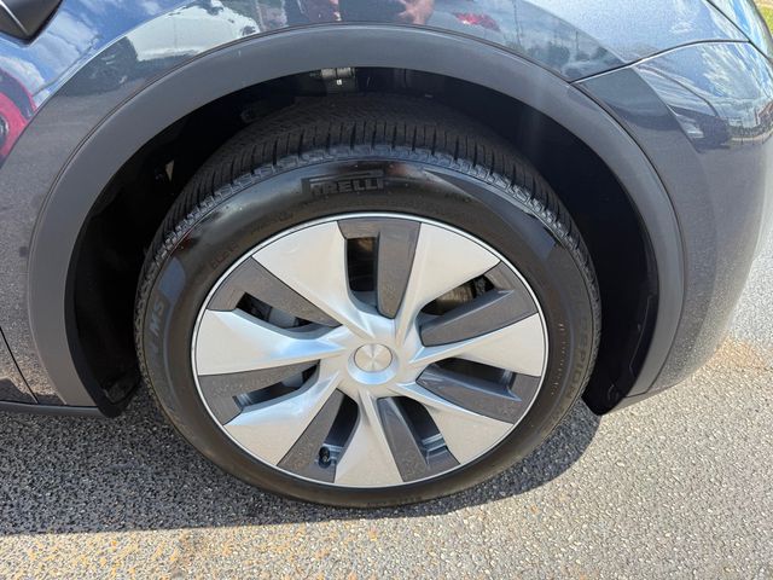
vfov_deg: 56.8
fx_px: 536
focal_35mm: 24
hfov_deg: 71.6
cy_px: 290
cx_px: 386
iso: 80
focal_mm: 6.76
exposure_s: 1/1046
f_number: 1.78
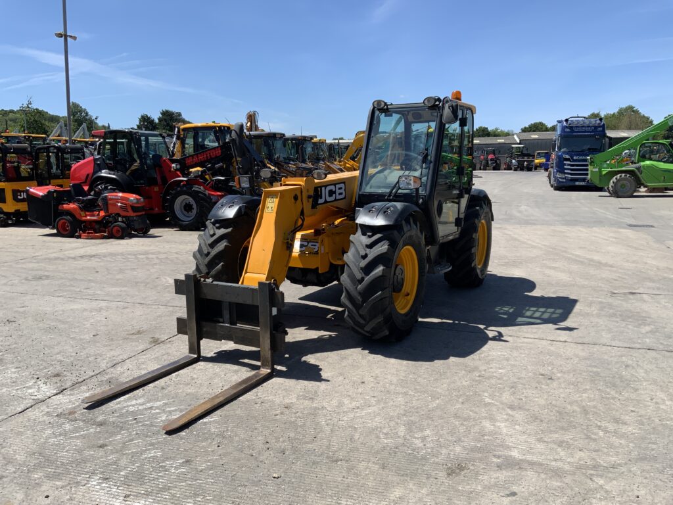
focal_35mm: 29
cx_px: 336
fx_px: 564
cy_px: 252
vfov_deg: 48.2
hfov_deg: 61.7
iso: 20
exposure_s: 1/1984
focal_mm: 3
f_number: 1.8
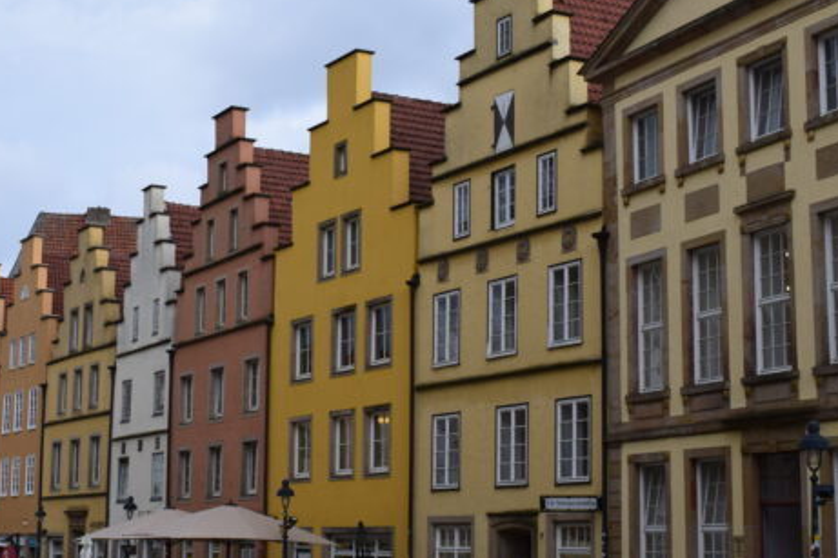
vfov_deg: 20.9
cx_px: 267
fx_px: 1512
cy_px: 307
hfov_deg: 30.7
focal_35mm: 65
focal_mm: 26
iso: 400
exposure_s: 1/160
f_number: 9
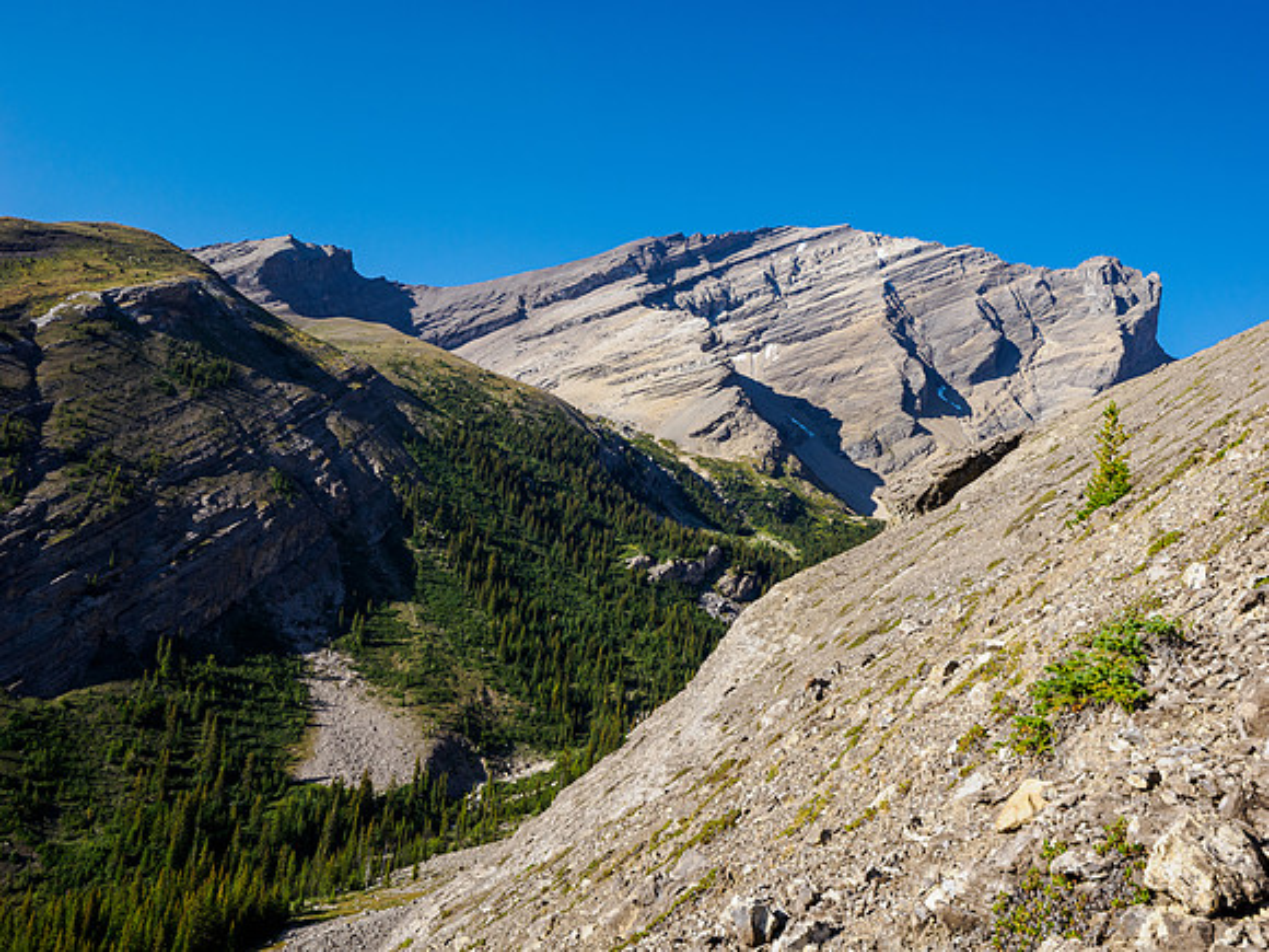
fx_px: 1100
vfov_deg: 46.8
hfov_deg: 60.0
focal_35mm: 30
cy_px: 476
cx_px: 634
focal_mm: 15
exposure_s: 1/250
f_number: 8
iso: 200
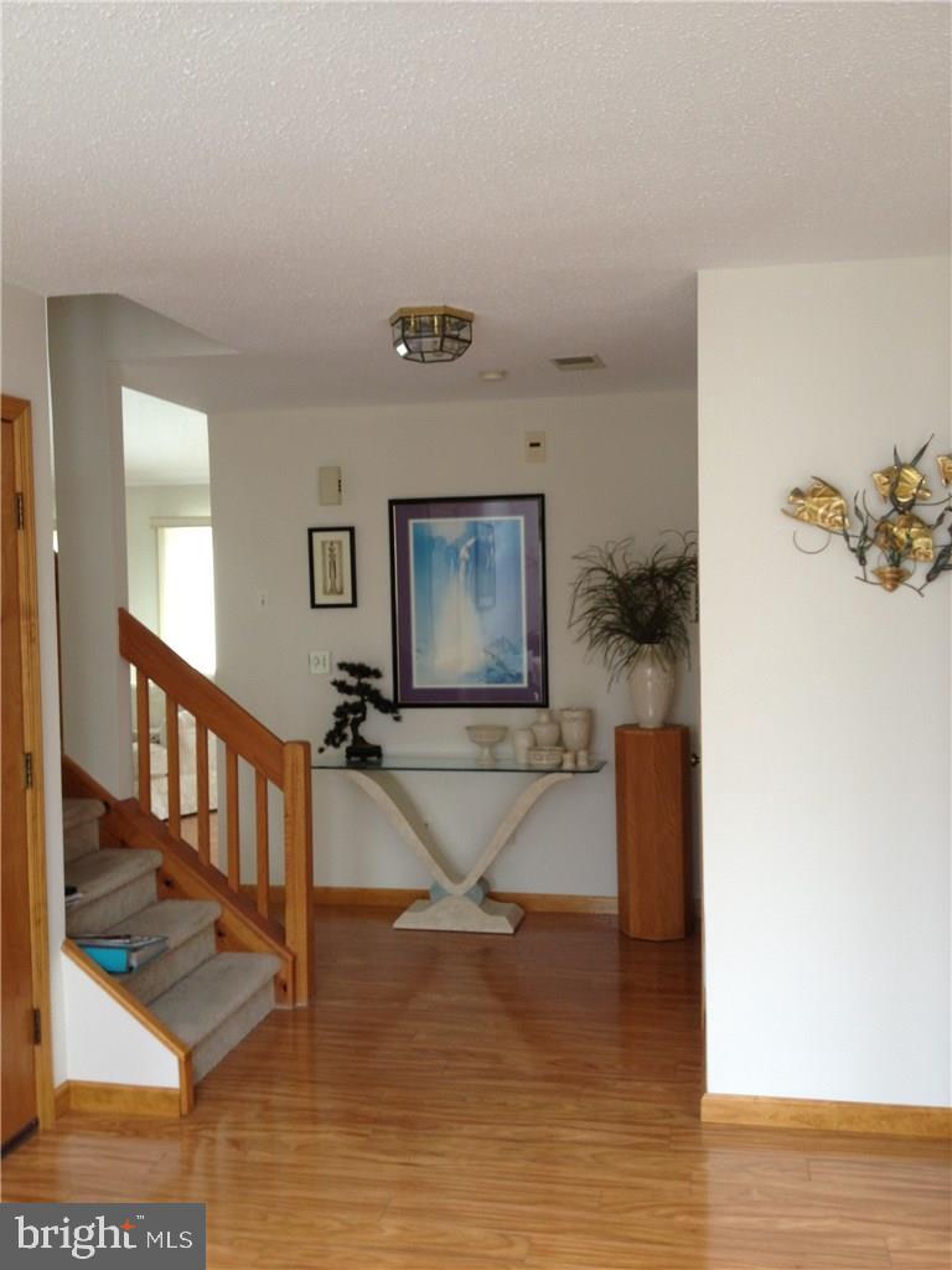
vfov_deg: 52.6
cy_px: 635
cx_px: 476
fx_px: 1283
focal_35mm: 35
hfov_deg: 40.7
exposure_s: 1/20
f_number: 2.4
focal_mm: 4.28
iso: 50
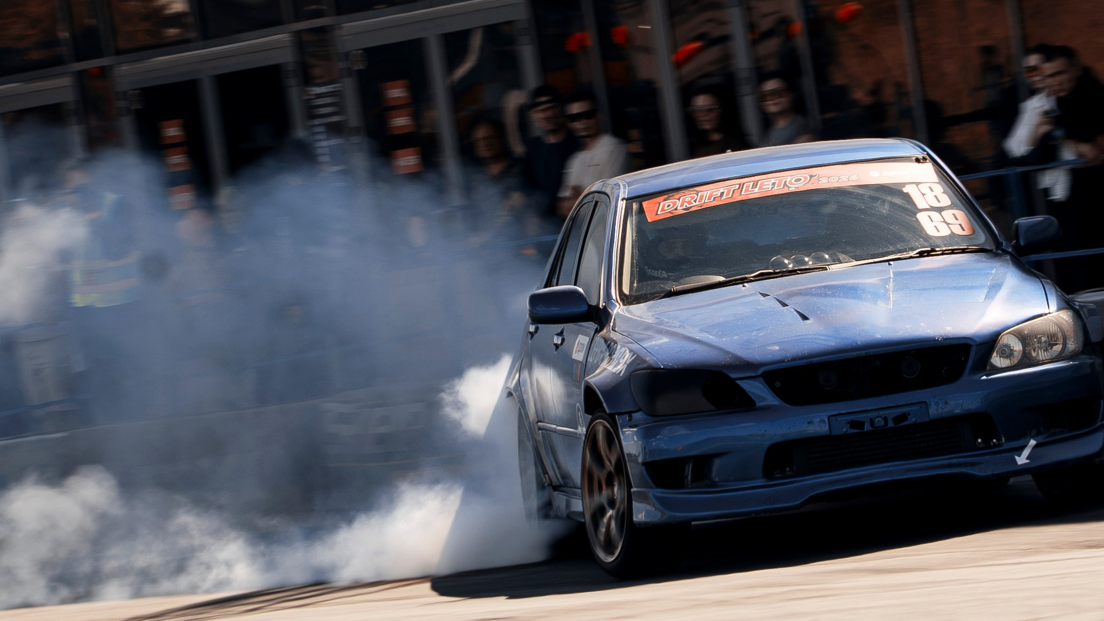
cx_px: 673
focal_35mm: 402
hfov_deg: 5.4
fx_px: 11769
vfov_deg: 3.0
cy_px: 346
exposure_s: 1/125
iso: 100
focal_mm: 135
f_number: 11
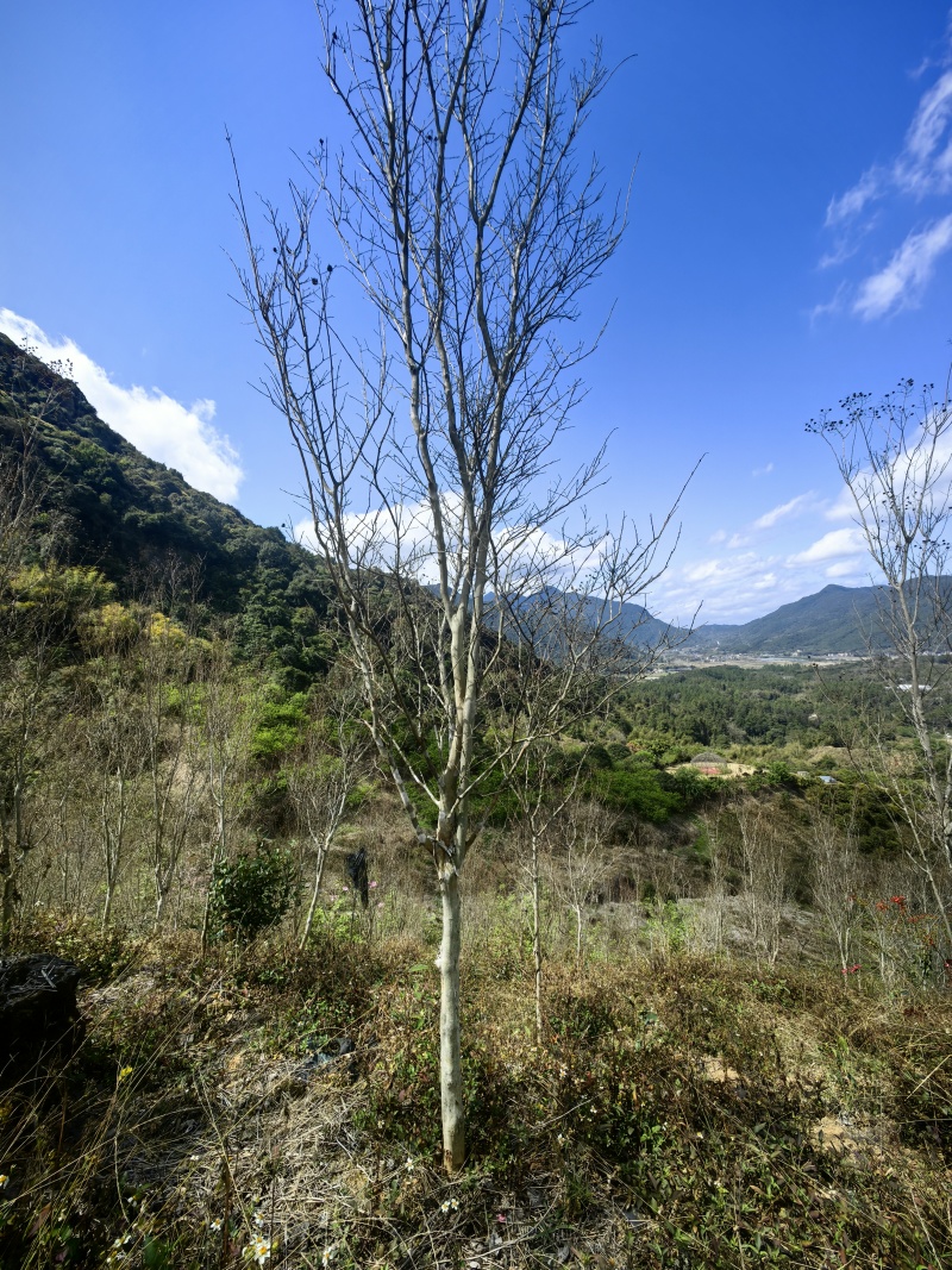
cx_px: 476
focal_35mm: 13
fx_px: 477
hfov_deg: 89.9
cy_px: 635
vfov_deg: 106.2
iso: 50
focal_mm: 1.76
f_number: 2.2
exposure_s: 1/1422
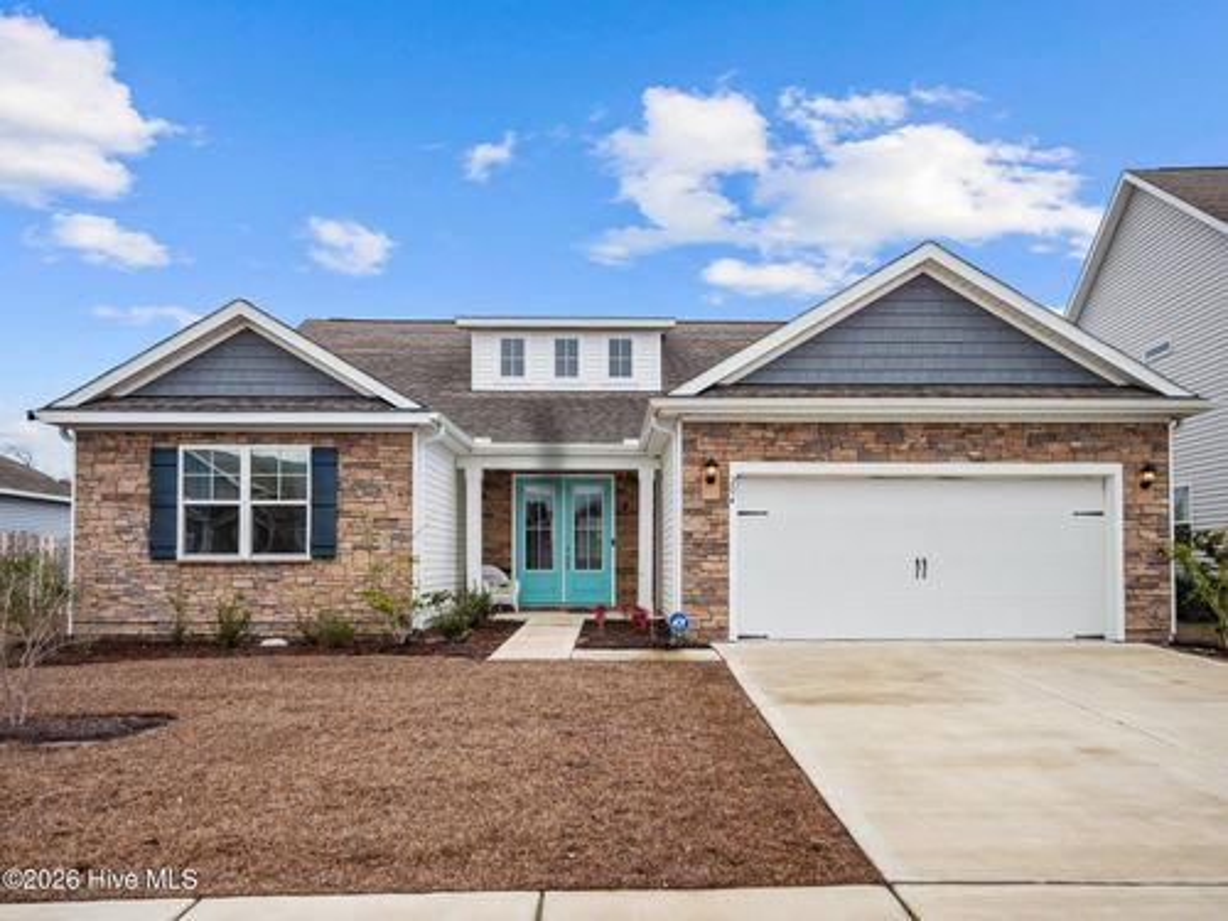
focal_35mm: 26
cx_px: 614
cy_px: 460
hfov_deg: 67.3
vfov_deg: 53.1
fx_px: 922
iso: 200
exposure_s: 1/250
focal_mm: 13
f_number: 5.6
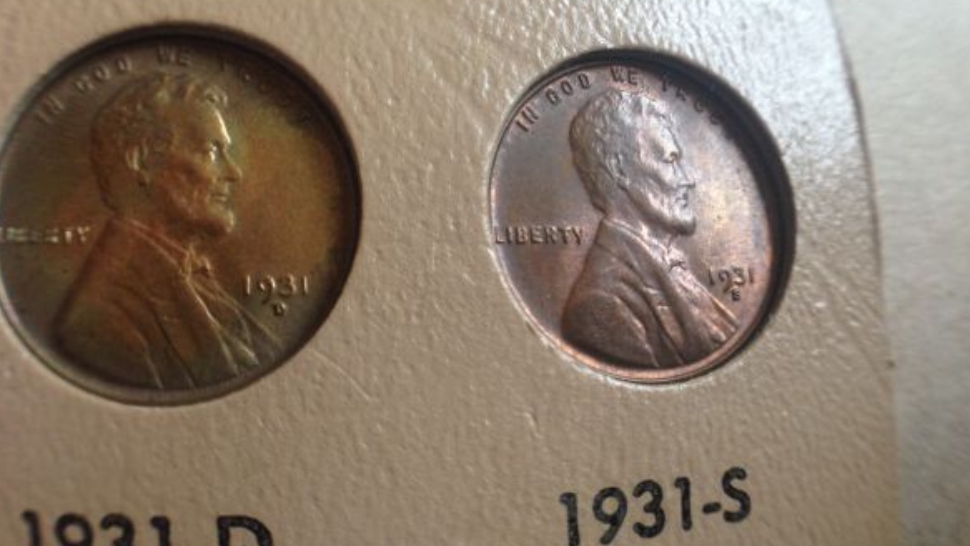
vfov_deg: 32.0
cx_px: 492
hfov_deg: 54.0
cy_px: 246
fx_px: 952
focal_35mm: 37
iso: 125
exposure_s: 1/20
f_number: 2.4
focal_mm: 4.12
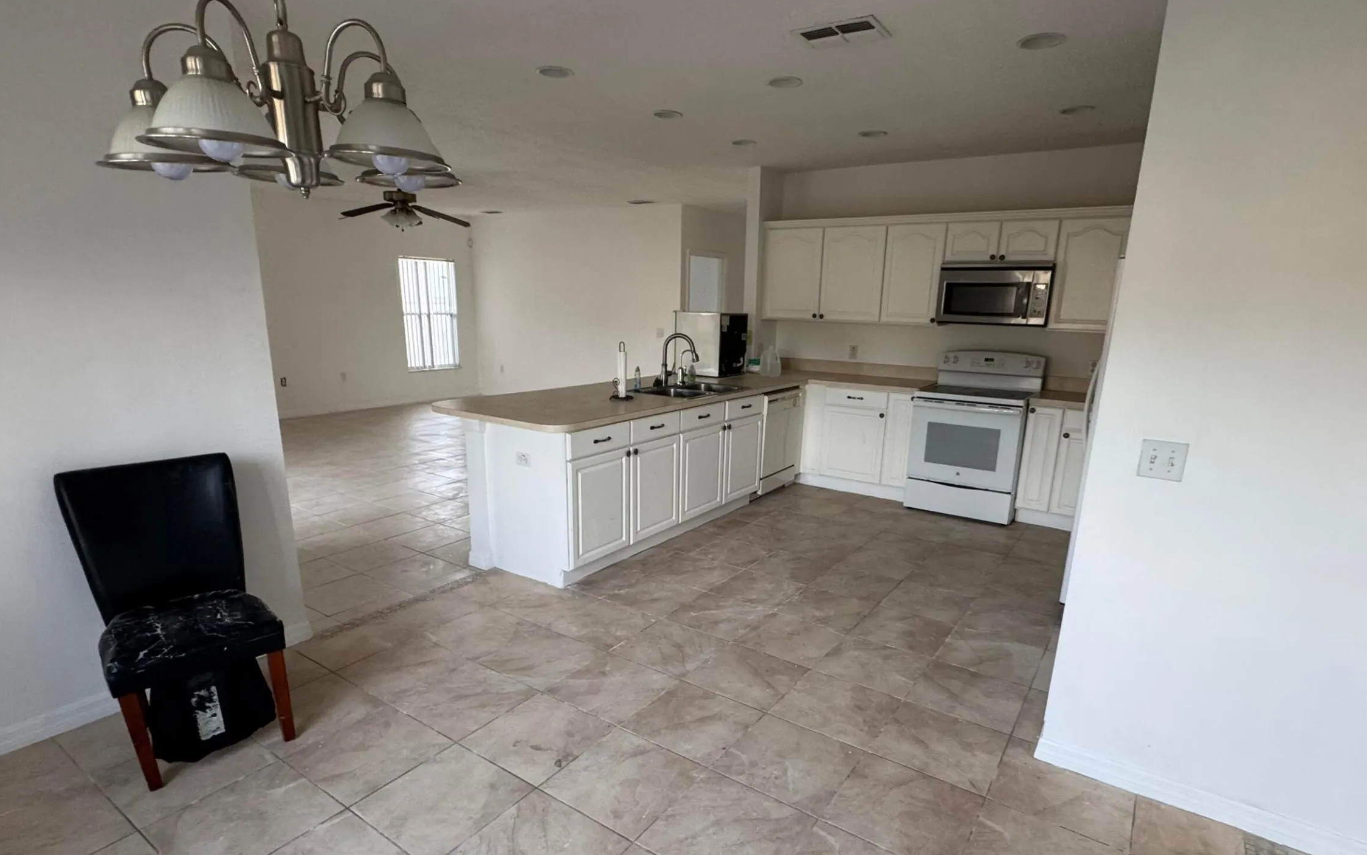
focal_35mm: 19
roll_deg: -1.0
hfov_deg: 88.0
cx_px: 697
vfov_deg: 62.0
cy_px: 481
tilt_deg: -14.9
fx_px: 708
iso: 250
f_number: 2.2
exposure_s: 1/99
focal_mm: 2.22
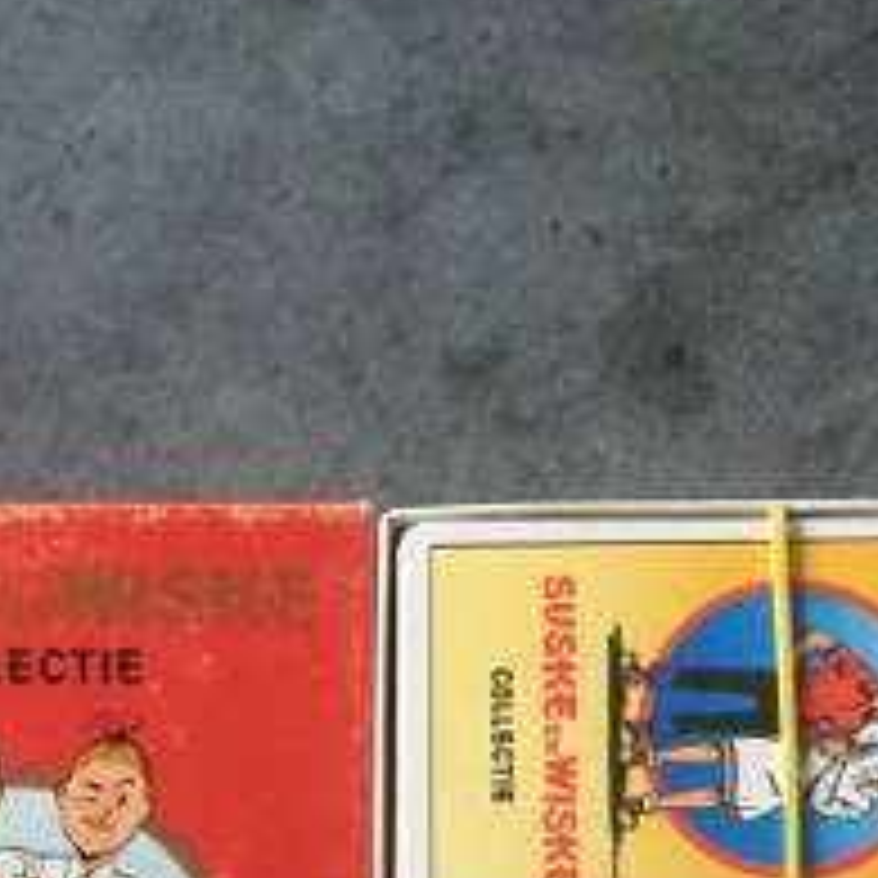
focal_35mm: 63
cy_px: 1009
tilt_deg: -84.4
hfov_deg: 27.3
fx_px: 1808
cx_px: 401
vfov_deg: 25.0
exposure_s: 1/33
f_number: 2.2
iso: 200
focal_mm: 4.15
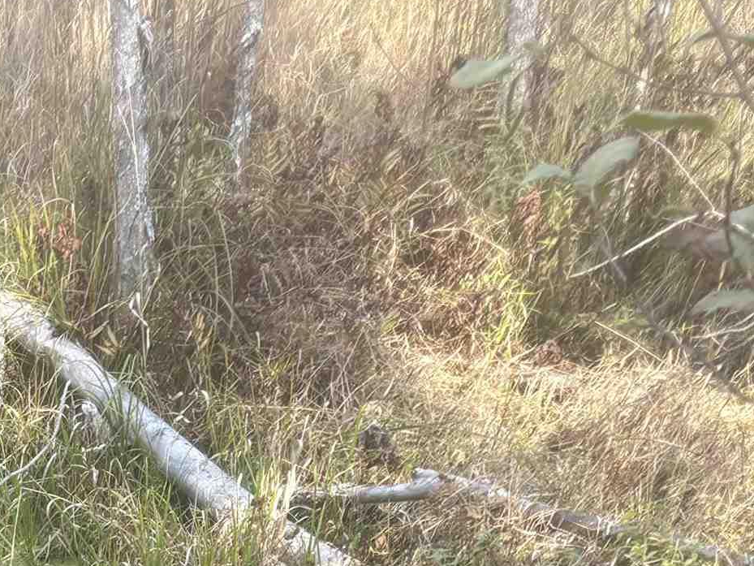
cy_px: 886
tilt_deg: -30.7
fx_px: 1873
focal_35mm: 86
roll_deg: +1.5
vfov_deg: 15.6
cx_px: -256
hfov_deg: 20.6
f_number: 1.6
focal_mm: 5.96
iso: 50
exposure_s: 1/527
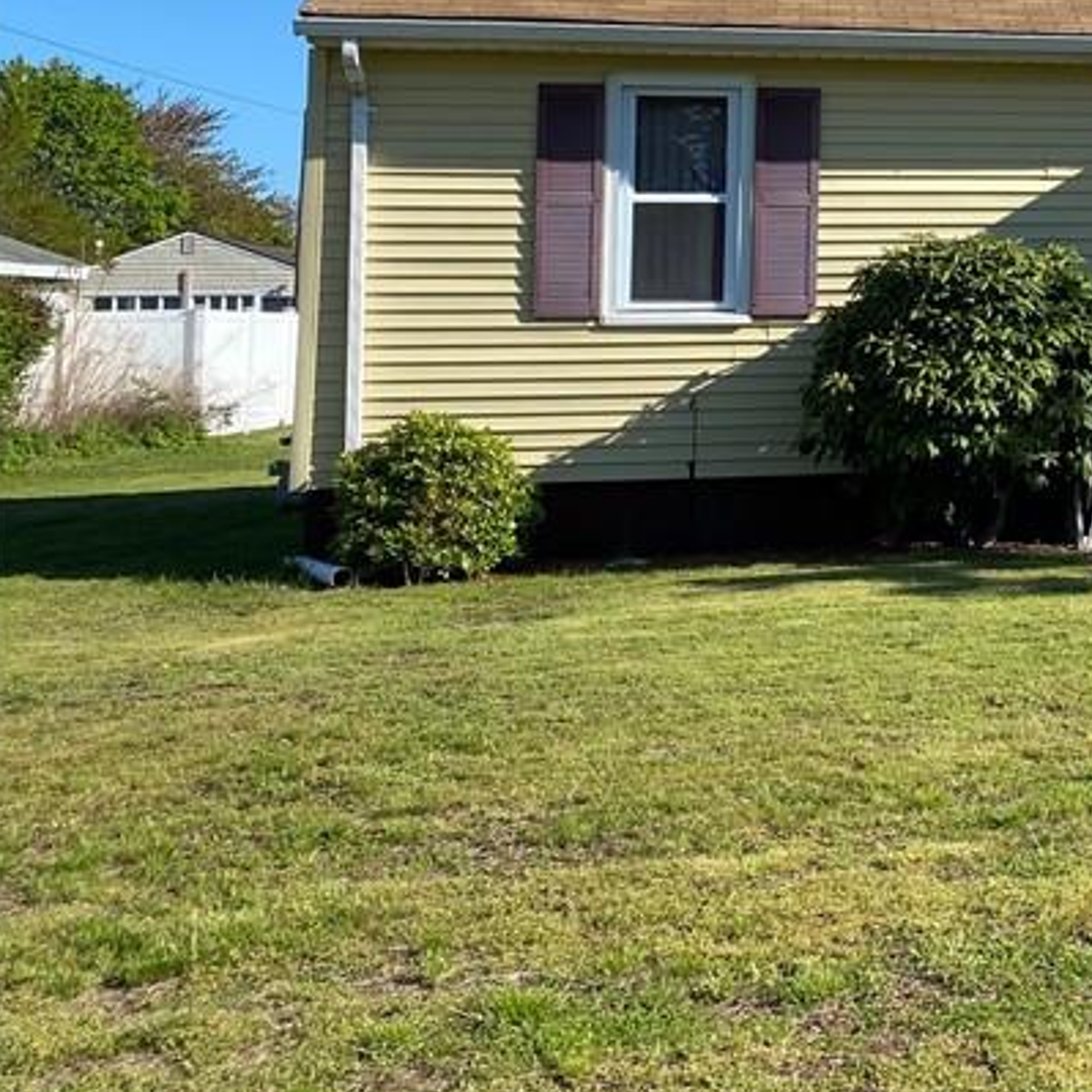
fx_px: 2106
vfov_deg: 28.1
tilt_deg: +6.2
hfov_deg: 25.4
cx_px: 1390
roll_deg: +1.0
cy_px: 126
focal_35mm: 59
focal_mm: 4.25
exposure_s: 1/2066
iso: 32
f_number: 1.8
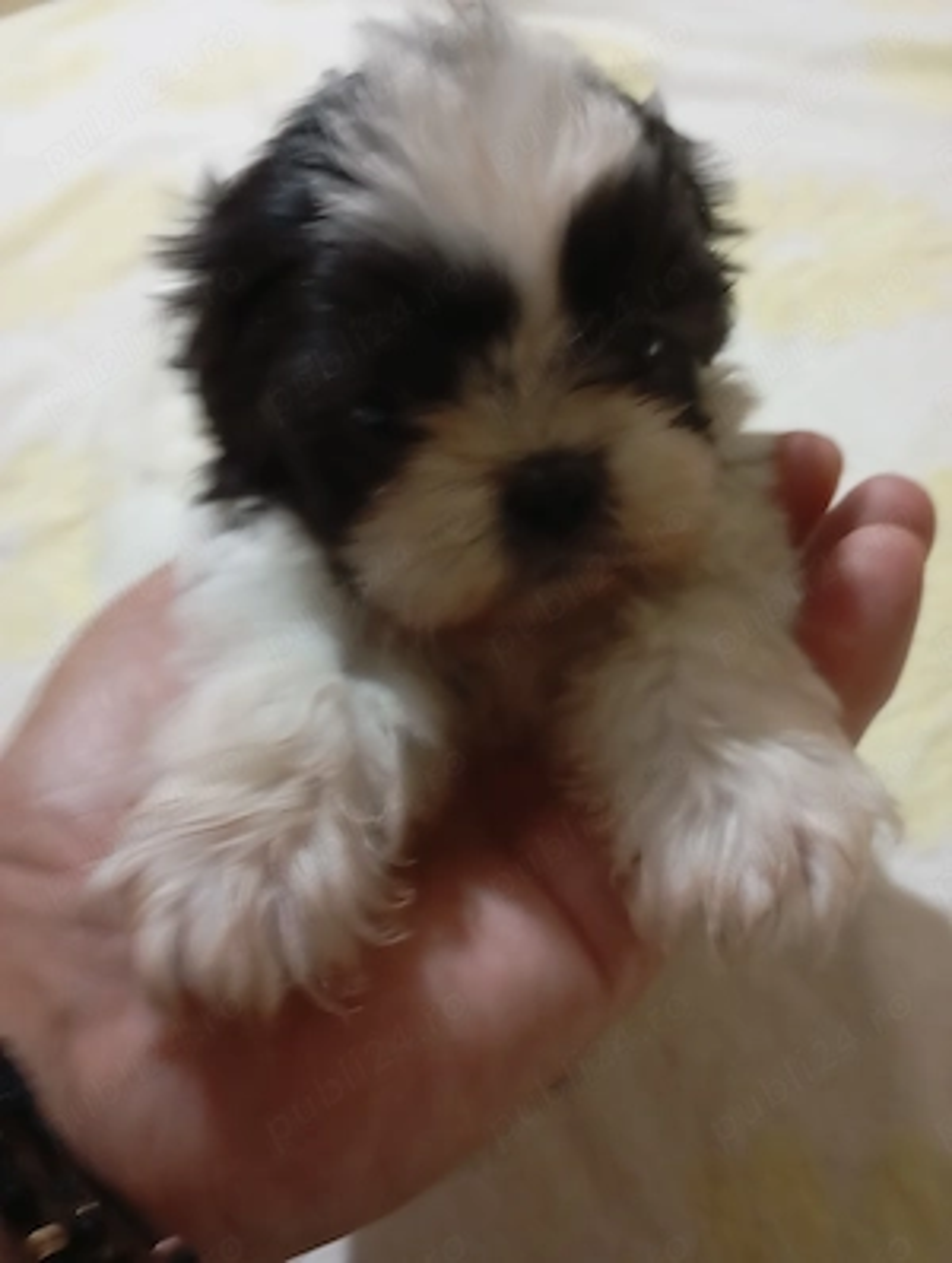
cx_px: 476
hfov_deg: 49.9
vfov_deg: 63.4
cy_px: 632
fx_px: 1023
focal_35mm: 28
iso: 2714
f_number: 1.8
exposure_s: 1/20
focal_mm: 4.27
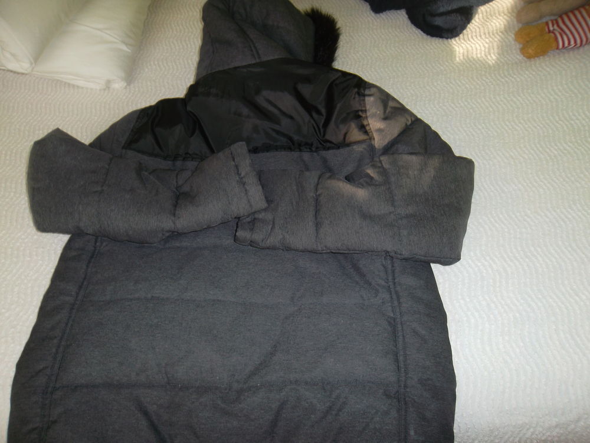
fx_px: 460
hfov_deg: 65.3
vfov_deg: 51.4
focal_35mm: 27
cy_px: 222
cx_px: 295
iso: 100
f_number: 3.5
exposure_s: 1/45
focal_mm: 4.9
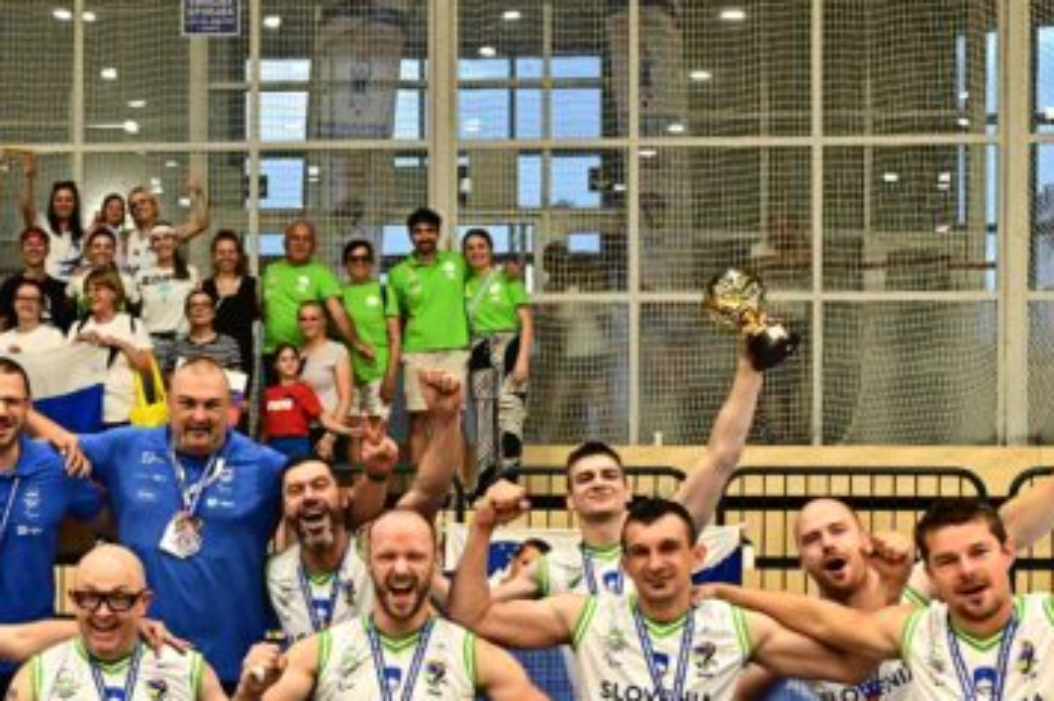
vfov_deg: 18.2
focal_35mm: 74
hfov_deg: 26.6
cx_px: 140
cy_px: 564
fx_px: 2165
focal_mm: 35
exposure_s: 1/400
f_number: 5
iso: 2000
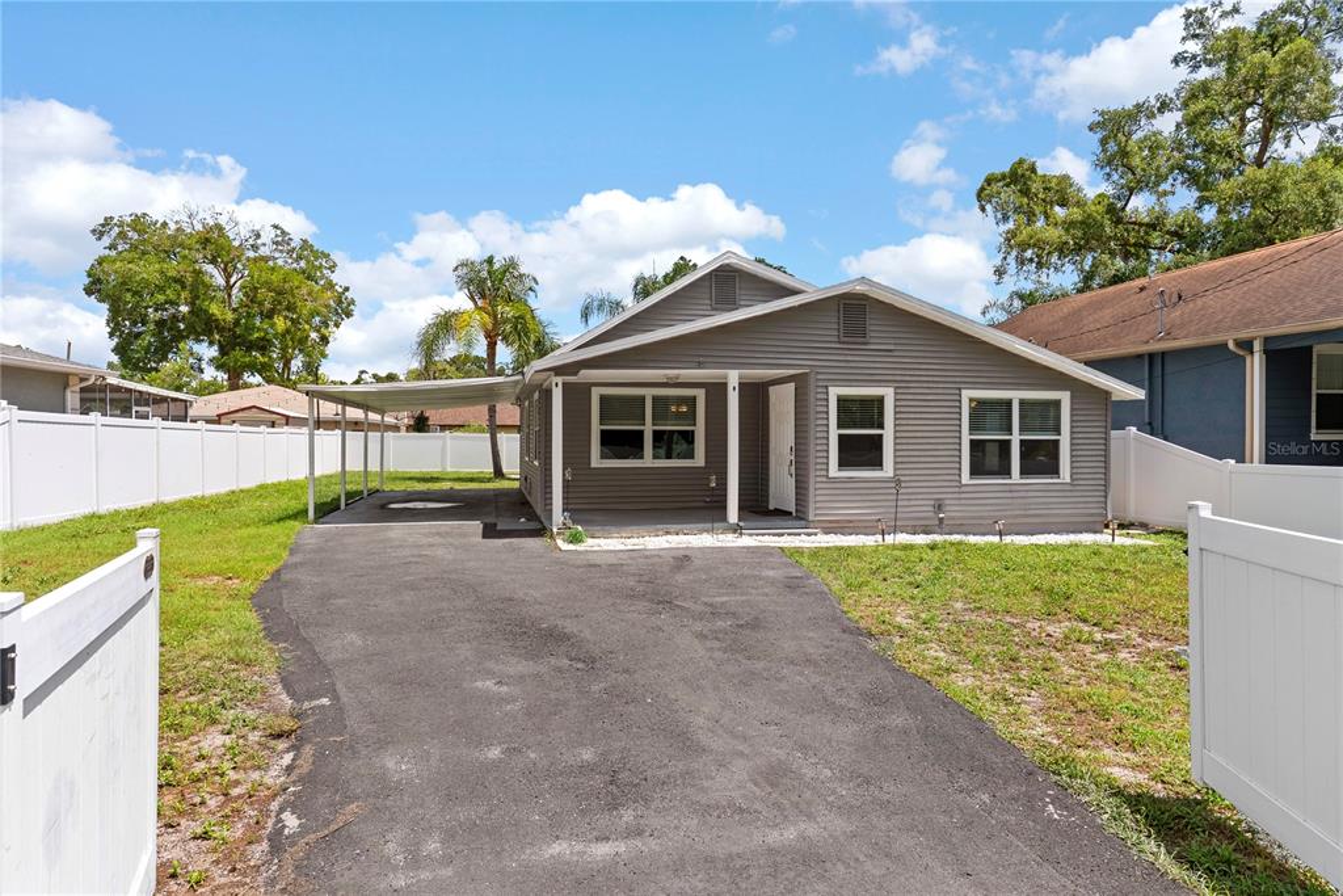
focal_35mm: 21
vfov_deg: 59.5
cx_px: 672
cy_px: 448
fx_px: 783
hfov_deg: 81.2
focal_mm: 21
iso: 100
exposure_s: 1/320
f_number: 8
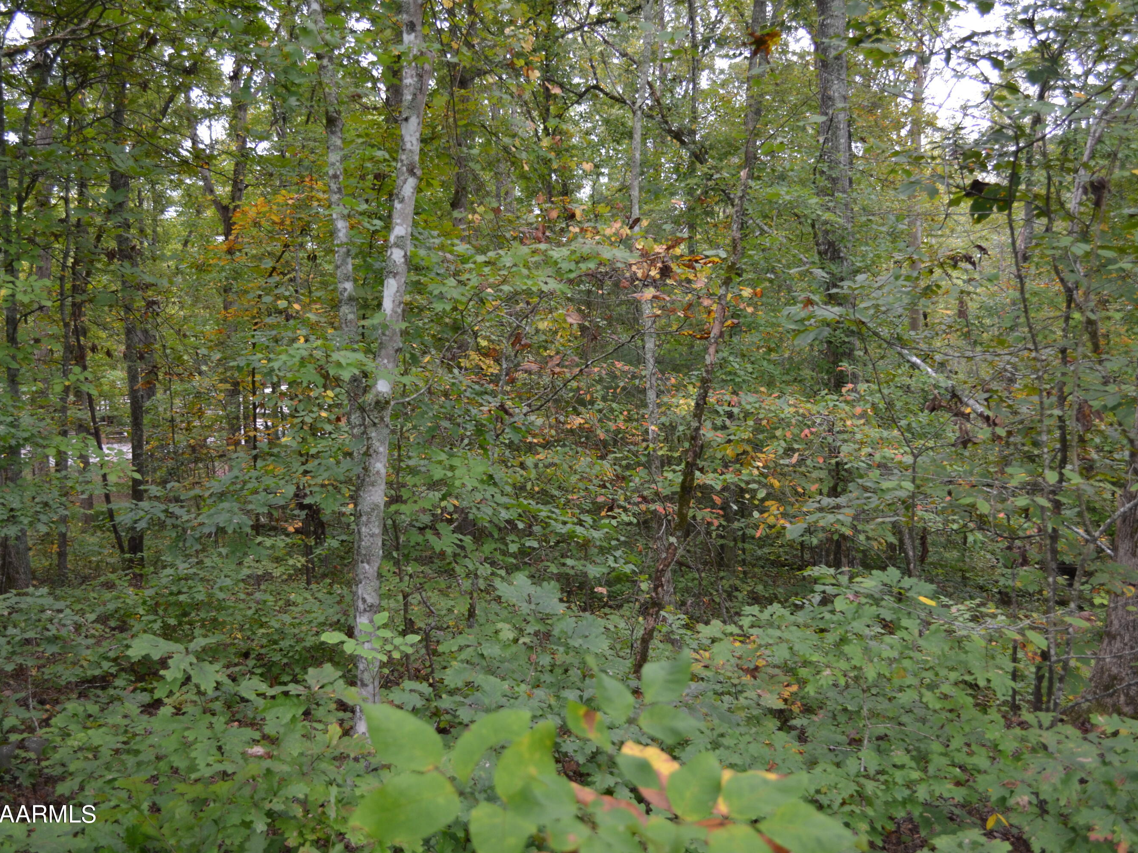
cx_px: 544
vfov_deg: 36.8
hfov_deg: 47.9
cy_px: 426
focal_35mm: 39
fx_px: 1282
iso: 400
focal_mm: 24
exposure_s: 1/80
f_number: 4.5
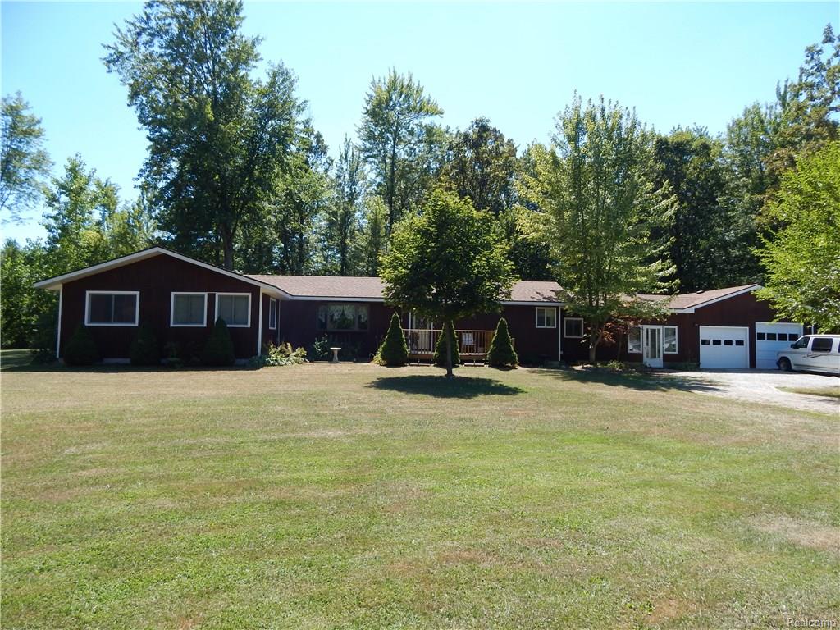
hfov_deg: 76.4
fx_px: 534
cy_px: 315
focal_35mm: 22
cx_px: 420
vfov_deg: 61.1
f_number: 3
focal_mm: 4
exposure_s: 1/800
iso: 125
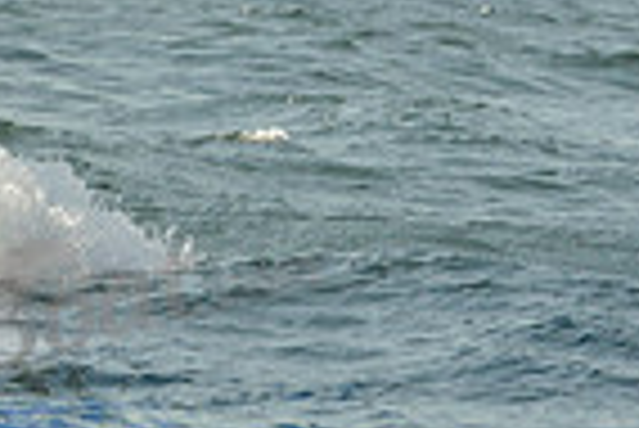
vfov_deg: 2.4
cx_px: -544
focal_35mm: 572
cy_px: -295
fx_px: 10163
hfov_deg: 3.6
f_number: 7.1
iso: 200
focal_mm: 140
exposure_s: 1/1250
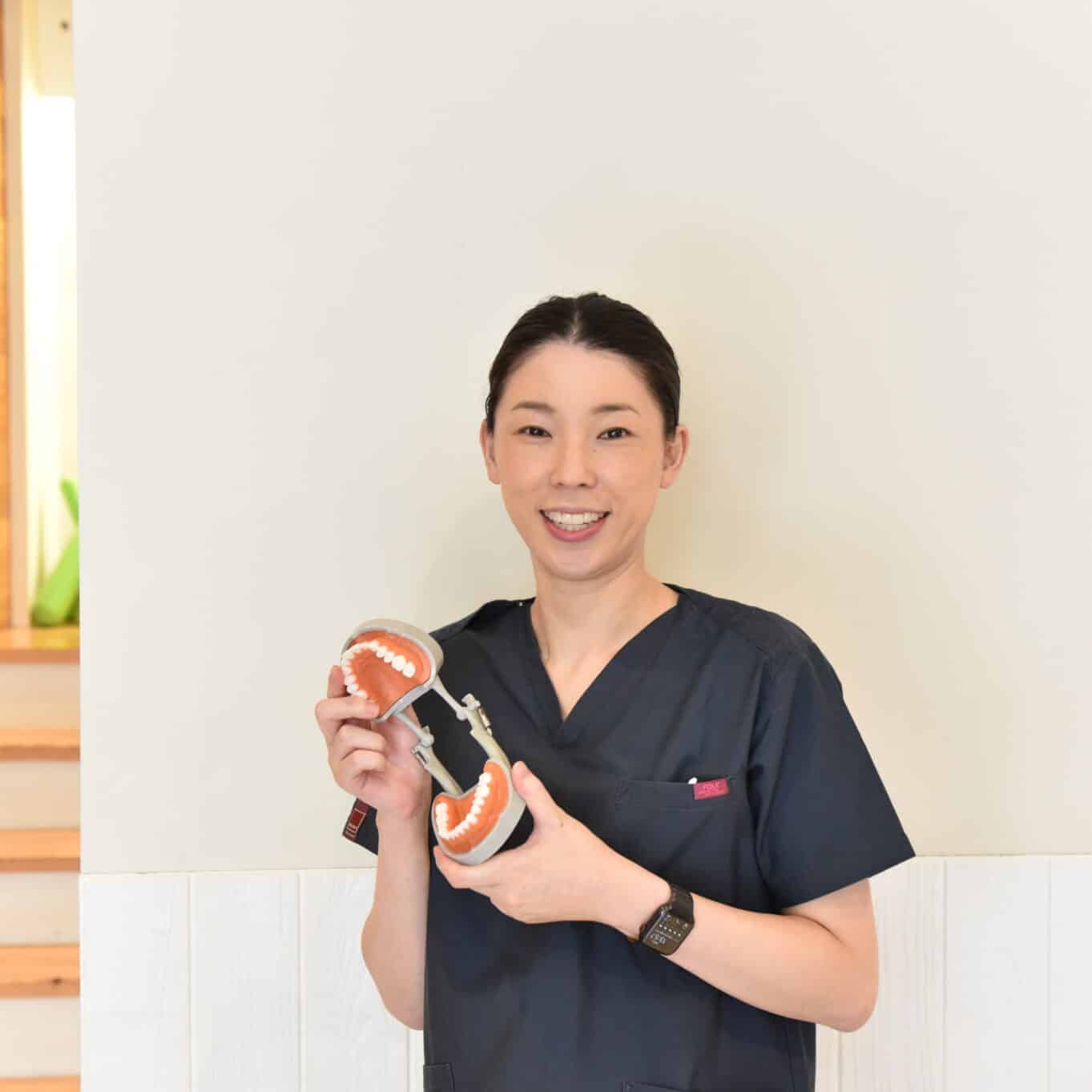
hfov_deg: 36.8
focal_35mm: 46
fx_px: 1642
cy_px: 546
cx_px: 577
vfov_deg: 36.8
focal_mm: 36
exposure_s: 1/80
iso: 3200
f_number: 5
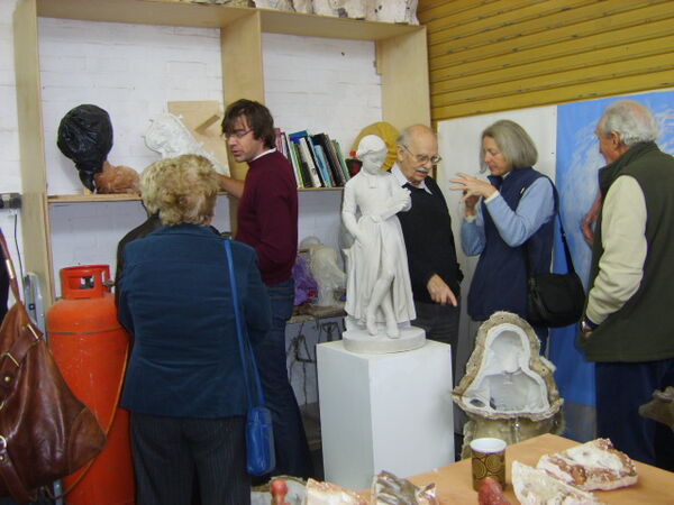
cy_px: 252
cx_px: 337
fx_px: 740
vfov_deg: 37.7
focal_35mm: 38
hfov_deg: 49.0
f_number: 2.8
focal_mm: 7.8
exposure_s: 1/30
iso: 96
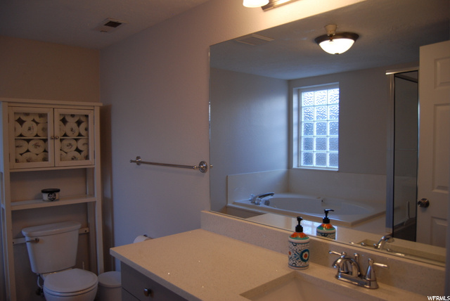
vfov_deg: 48.0
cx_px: 225
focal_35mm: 27
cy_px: 150
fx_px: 338
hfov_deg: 67.3
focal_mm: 18
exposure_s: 1/125
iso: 360
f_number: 3.5
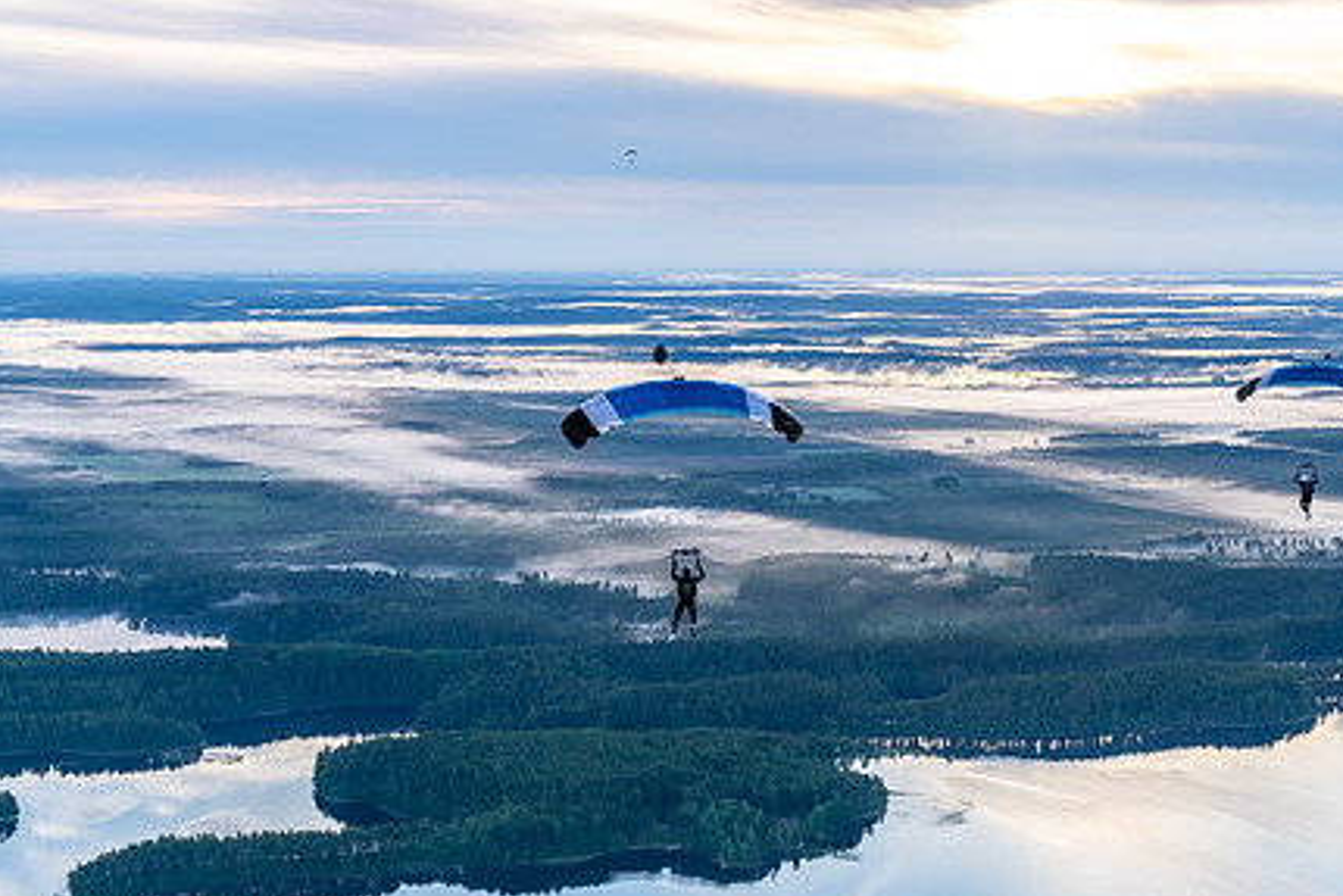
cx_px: 818
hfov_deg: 32.3
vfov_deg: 21.9
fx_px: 2314
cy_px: 498
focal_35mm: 62
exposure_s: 1/2000
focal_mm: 46
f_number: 4.5
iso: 1000
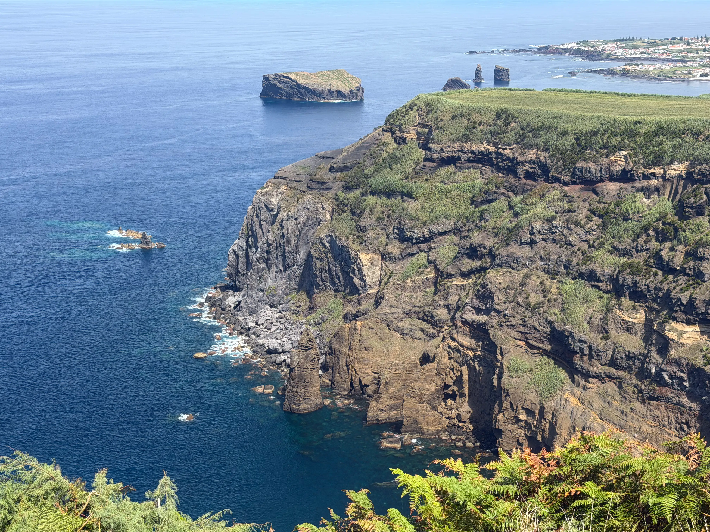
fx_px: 985
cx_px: 355
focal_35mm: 48
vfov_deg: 30.3
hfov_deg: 39.7
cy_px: 266
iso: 64
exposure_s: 1/2667
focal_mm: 6.76
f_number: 1.78
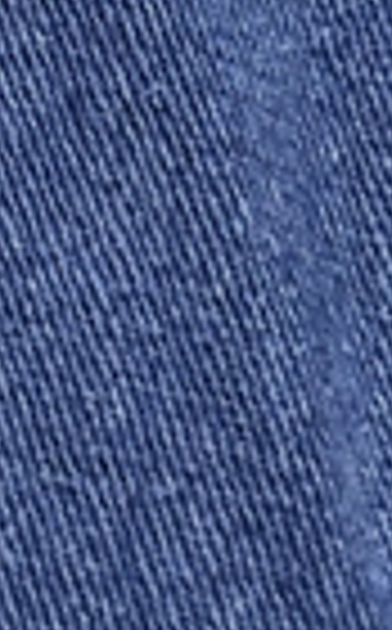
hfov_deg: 5.4
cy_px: -81
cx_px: -374
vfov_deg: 8.8
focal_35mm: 237
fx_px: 4068
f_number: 1.6
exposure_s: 1/50
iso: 125
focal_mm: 5.96
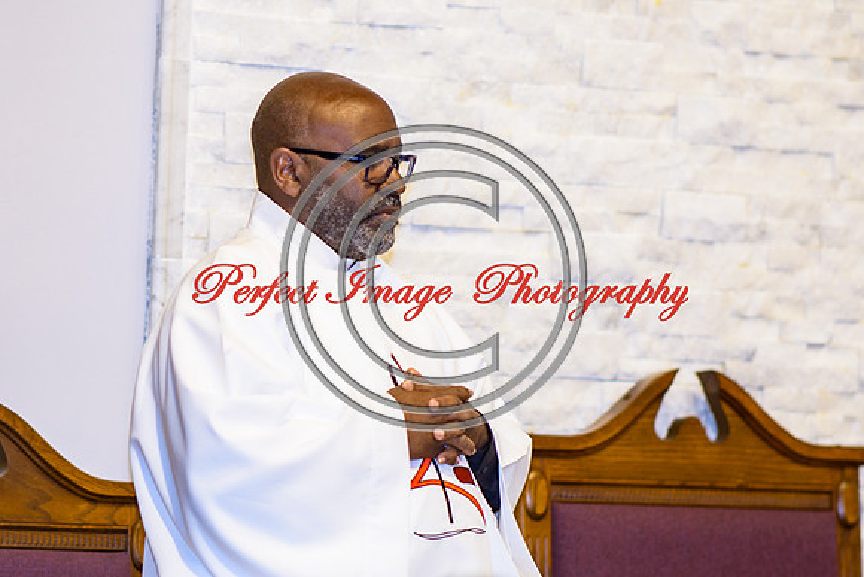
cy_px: 248
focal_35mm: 226
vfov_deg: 6.1
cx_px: 276
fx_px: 5432
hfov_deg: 9.1
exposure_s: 1/100
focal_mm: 105
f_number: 1.6
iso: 100
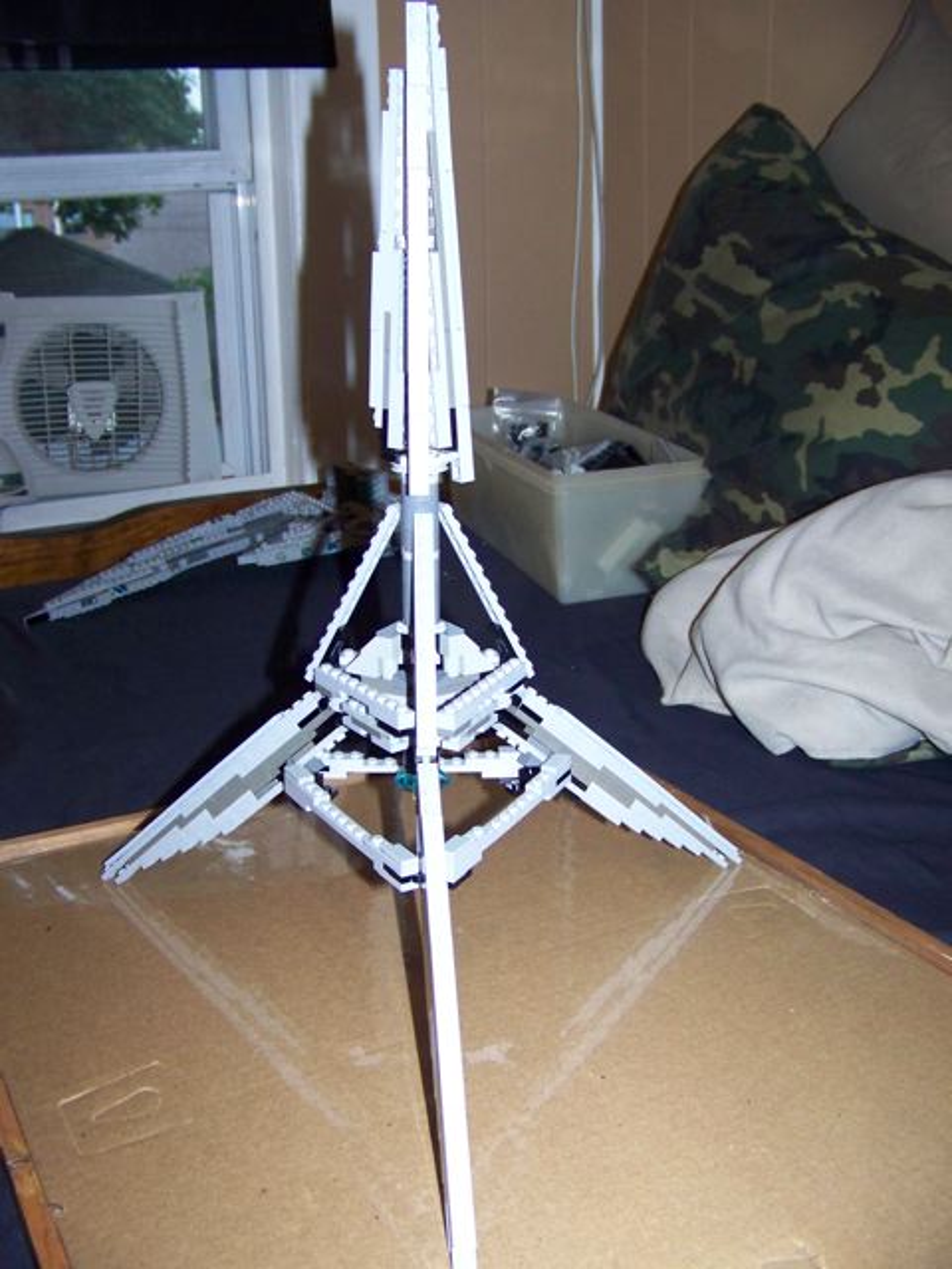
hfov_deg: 39.7
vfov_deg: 51.4
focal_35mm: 36
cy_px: 634
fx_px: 1320
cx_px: 476
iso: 200
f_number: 2.8
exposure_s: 1/30
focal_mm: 5.85
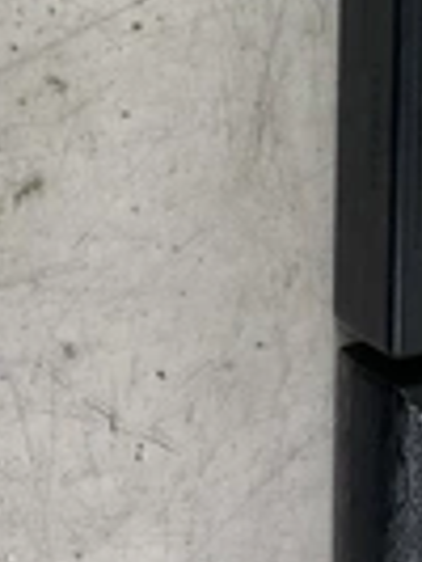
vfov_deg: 21.1
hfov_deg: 16.7
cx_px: 392
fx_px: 1412
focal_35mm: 87
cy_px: -89
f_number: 1.8
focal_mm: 3
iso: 40
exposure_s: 1/120
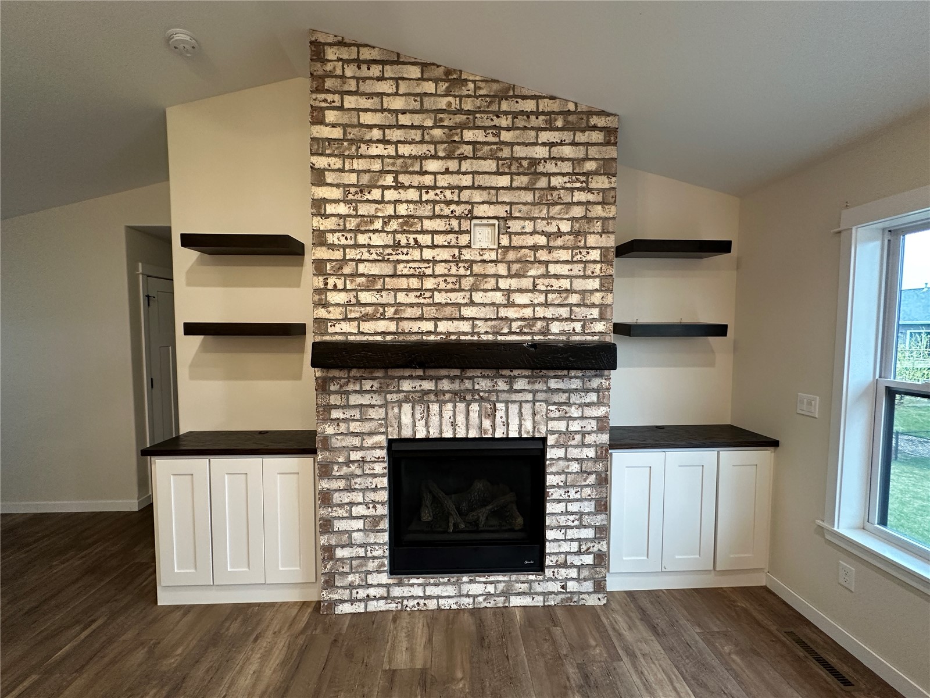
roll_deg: -0.1
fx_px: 376
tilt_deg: -1.3
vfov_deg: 85.7
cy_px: 349
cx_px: 465
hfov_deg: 102.1
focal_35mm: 14
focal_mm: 2.22
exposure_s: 1/60
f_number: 2.2
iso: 200
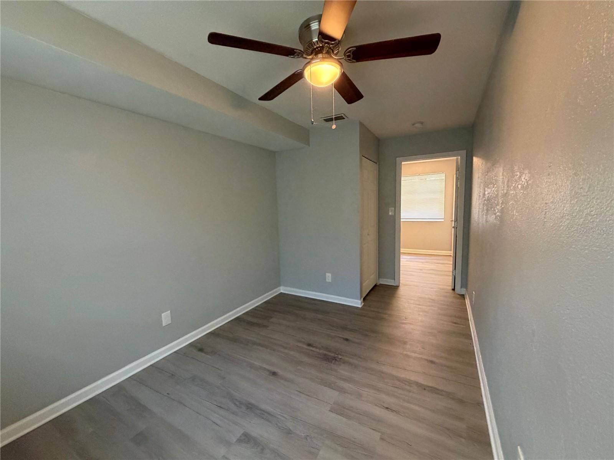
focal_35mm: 14
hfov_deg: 102.1
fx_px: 248
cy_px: 230
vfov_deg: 85.7
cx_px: 307
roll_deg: +3.0
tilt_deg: -4.8
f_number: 2.2
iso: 500
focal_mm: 2.22
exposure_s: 1/60
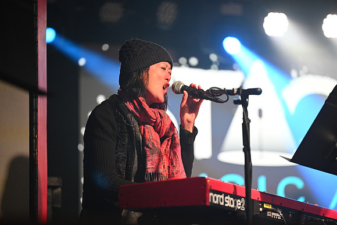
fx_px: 1873
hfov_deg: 10.3
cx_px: 168
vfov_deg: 6.9
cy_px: 112
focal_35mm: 200
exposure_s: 1/320
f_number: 2.8
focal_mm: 200
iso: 2500
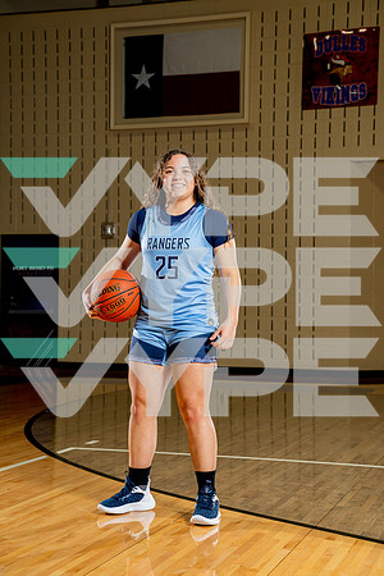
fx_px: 992
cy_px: 288
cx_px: 192
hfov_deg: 21.9
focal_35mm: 62
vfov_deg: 32.4
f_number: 5.6
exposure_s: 1/250
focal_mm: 62
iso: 400
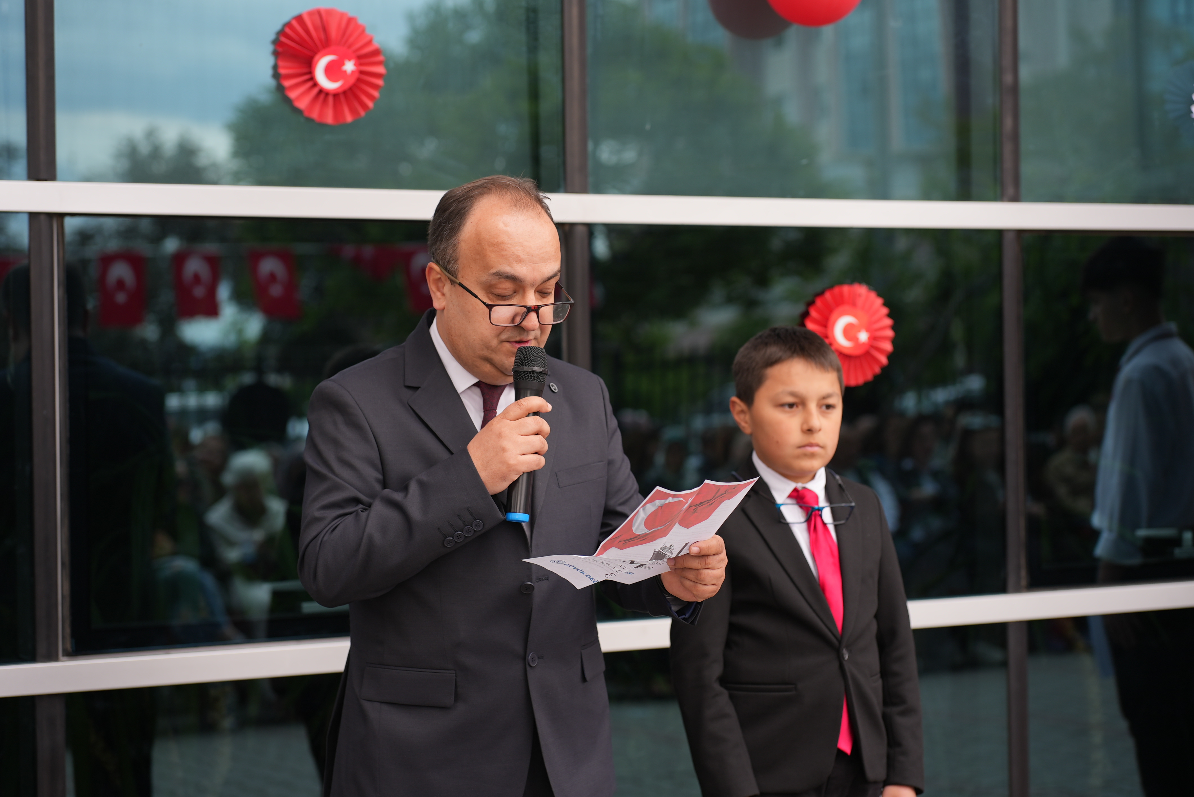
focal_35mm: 75
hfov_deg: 27.0
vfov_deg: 18.2
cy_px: 398
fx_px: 2489
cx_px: 597
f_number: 3.5
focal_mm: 75
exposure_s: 1/250
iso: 80
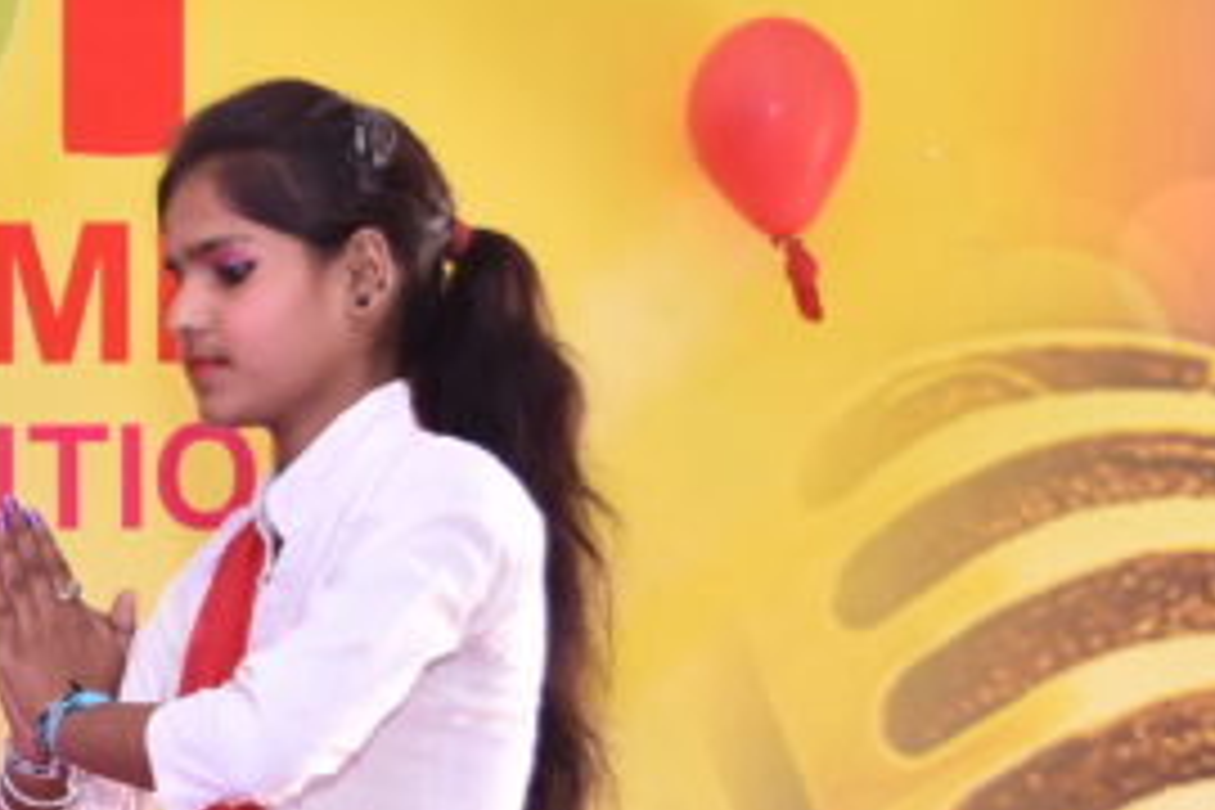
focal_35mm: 165
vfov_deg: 8.2
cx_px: -778
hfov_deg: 11.7
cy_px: 979
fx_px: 5565
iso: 640
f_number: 5
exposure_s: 1/160
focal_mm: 29
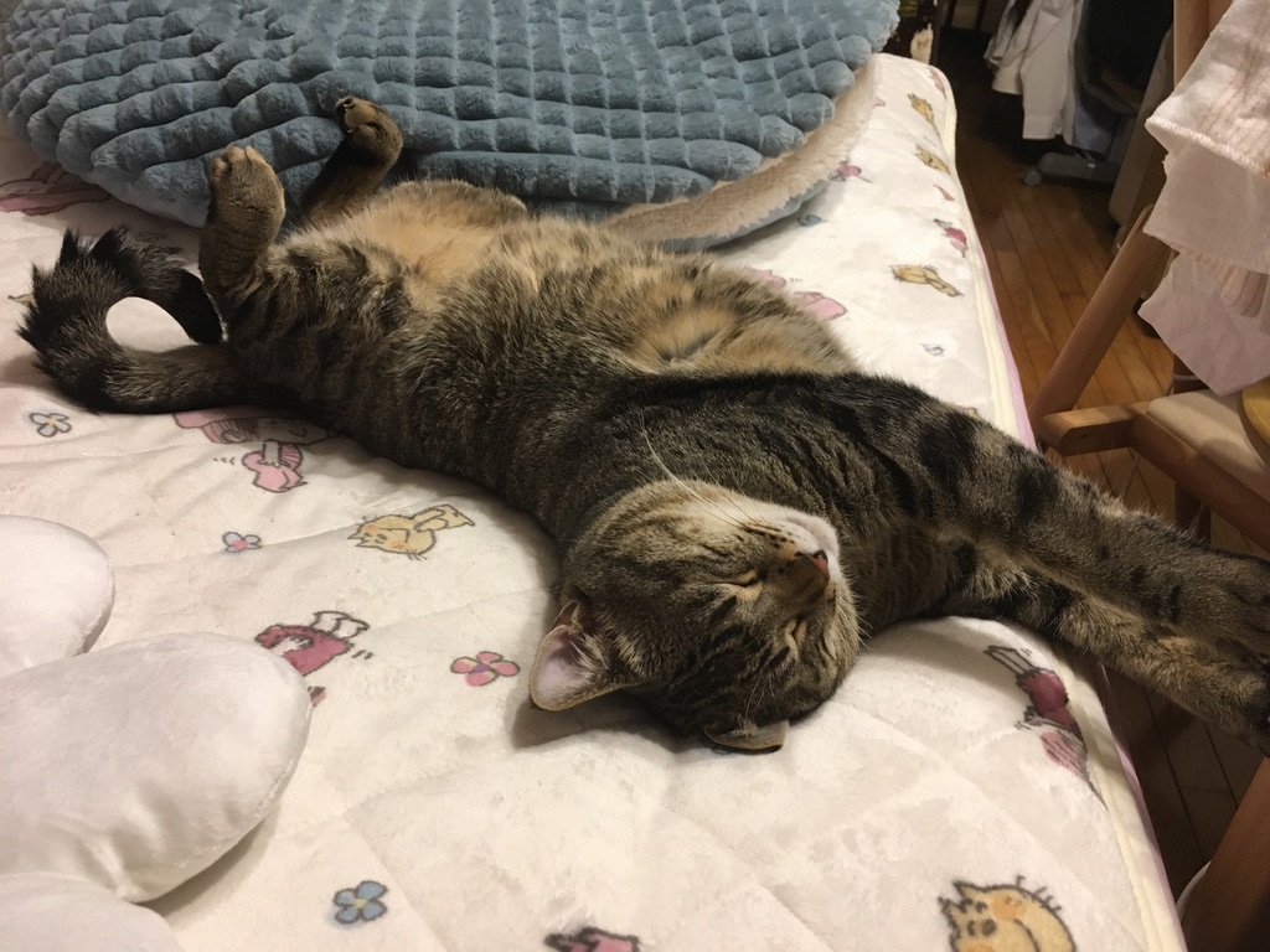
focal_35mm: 29
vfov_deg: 48.2
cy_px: 476
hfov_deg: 61.7
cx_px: 635
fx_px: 1064
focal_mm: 4.15
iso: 160
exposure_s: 1/30
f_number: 2.2
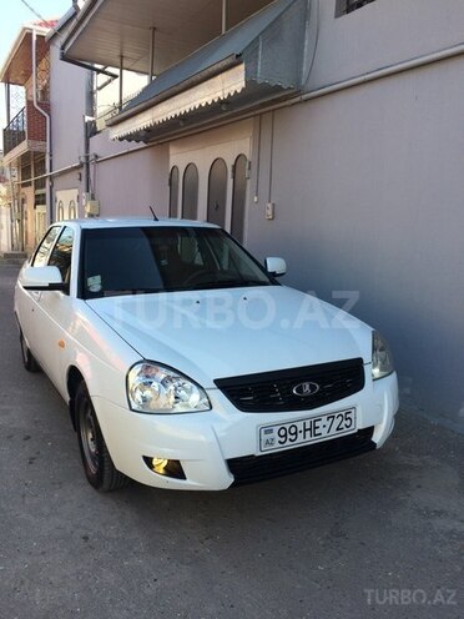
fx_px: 518
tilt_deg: -12.7
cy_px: 310
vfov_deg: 61.7
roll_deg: -3.0
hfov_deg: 48.2
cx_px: 232
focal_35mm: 29
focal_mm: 4.15
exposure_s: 1/562
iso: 32
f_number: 2.2
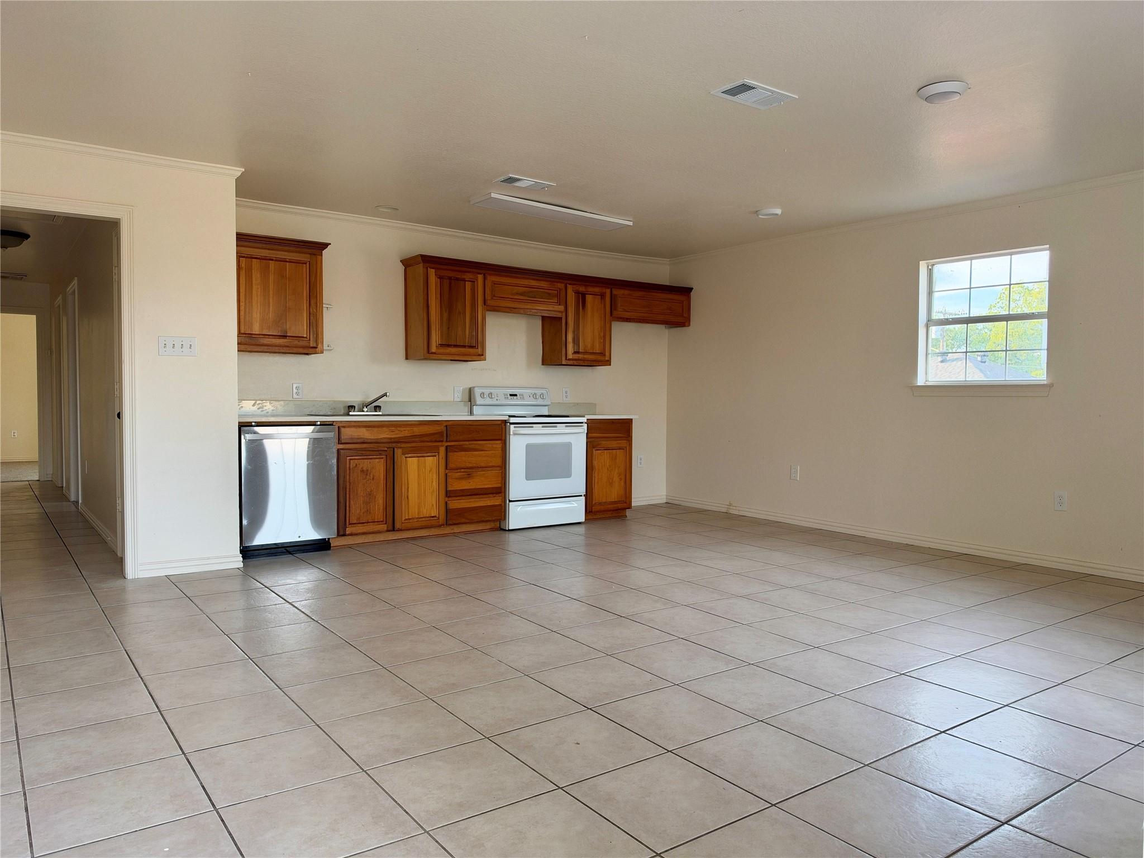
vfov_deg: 56.8
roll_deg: -1.7
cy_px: 429
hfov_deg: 71.6
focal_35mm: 24
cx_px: 572
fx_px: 793
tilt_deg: -2.2
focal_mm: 6.93
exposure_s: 1/225
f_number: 1.8
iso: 200
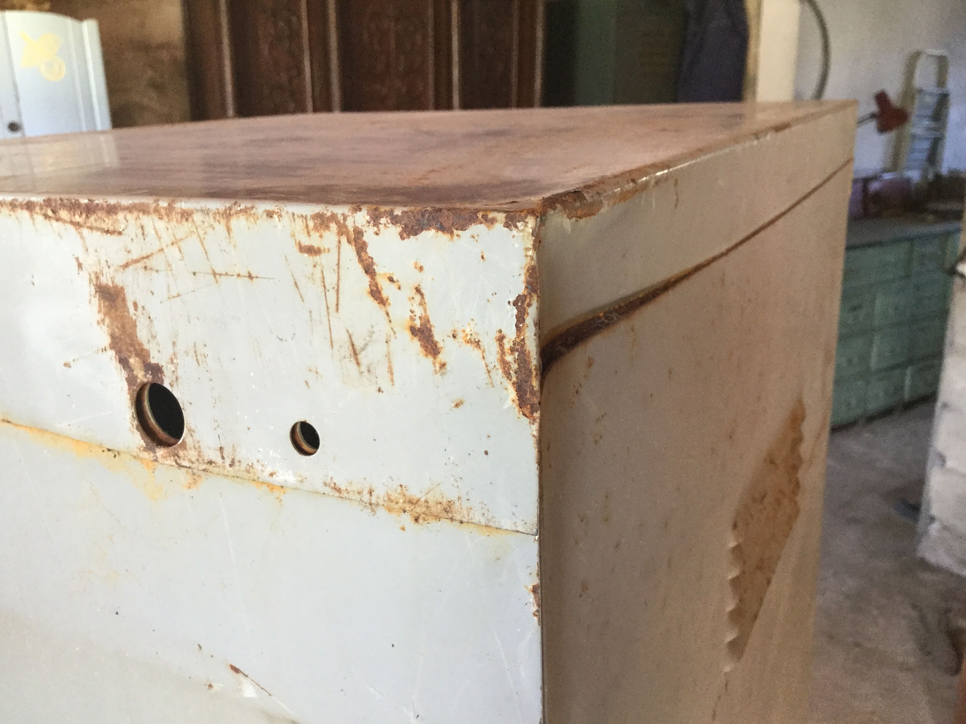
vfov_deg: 45.4
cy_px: 362
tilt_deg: -17.1
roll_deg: -0.6
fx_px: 865
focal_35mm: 31
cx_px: 483
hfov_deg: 58.4
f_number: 2.4
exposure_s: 1/33
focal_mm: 3.3
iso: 125
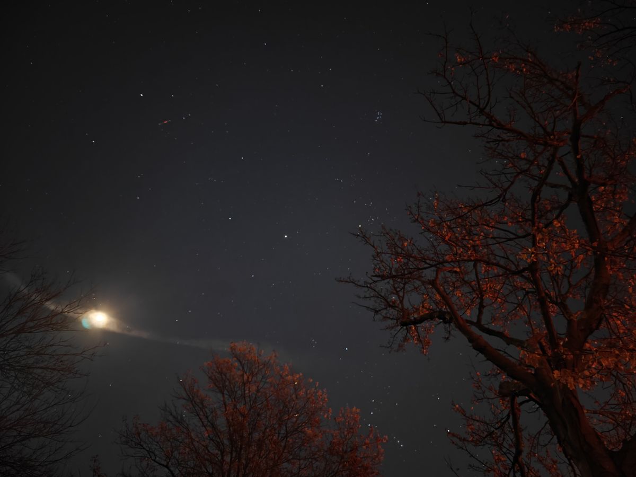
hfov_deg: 73.9
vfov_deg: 58.9
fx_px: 423
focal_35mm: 23
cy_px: 238
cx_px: 318
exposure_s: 1.3
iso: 4000
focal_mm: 6.06
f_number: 1.6
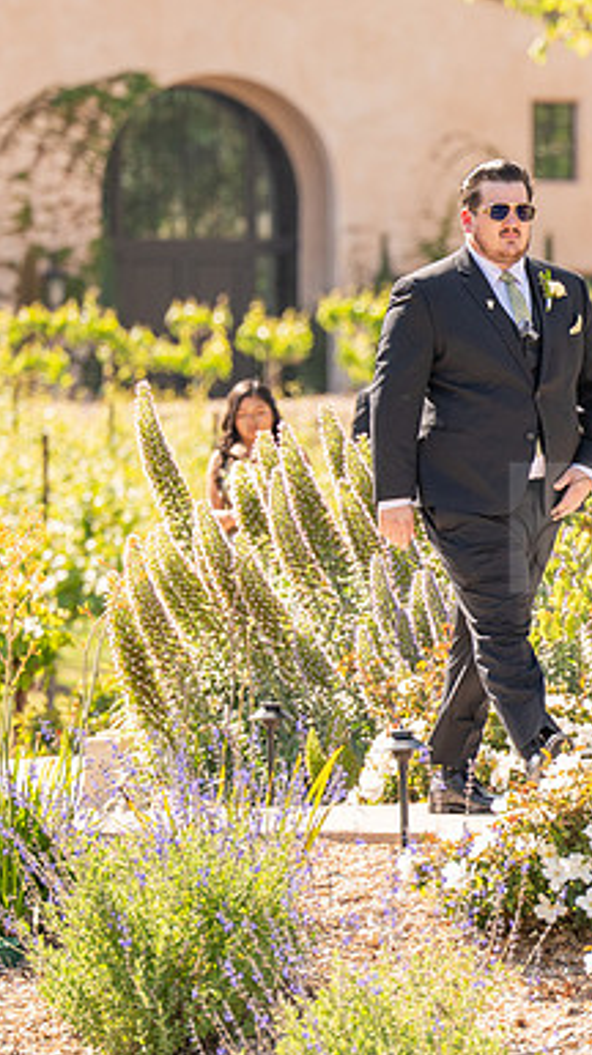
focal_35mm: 417
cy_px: 542
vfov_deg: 5.2
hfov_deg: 2.9
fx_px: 11660
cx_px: 793
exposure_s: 1/800
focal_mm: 200
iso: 200
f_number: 4.5
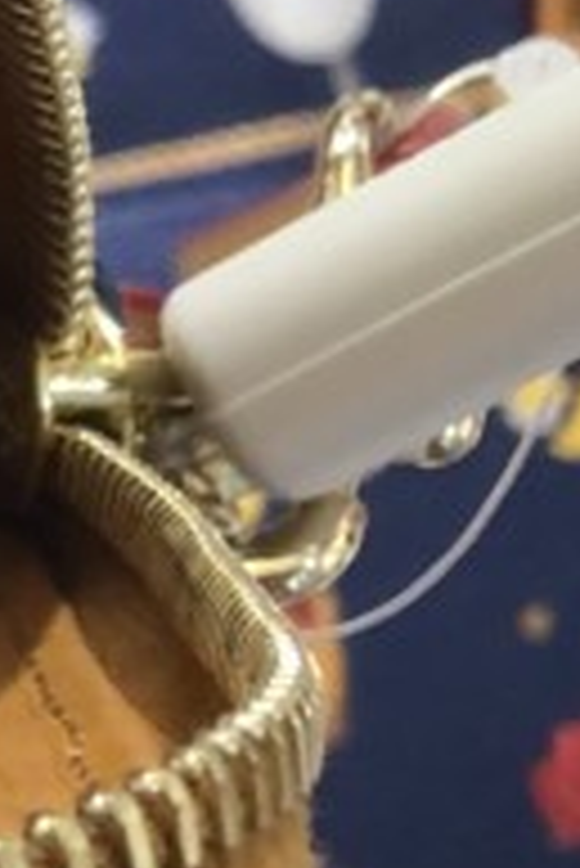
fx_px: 4366
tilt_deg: -54.0
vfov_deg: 11.4
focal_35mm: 181
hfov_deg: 6.2
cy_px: 441
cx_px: -1821
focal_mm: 3.99
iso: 50
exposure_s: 1/15
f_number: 1.8
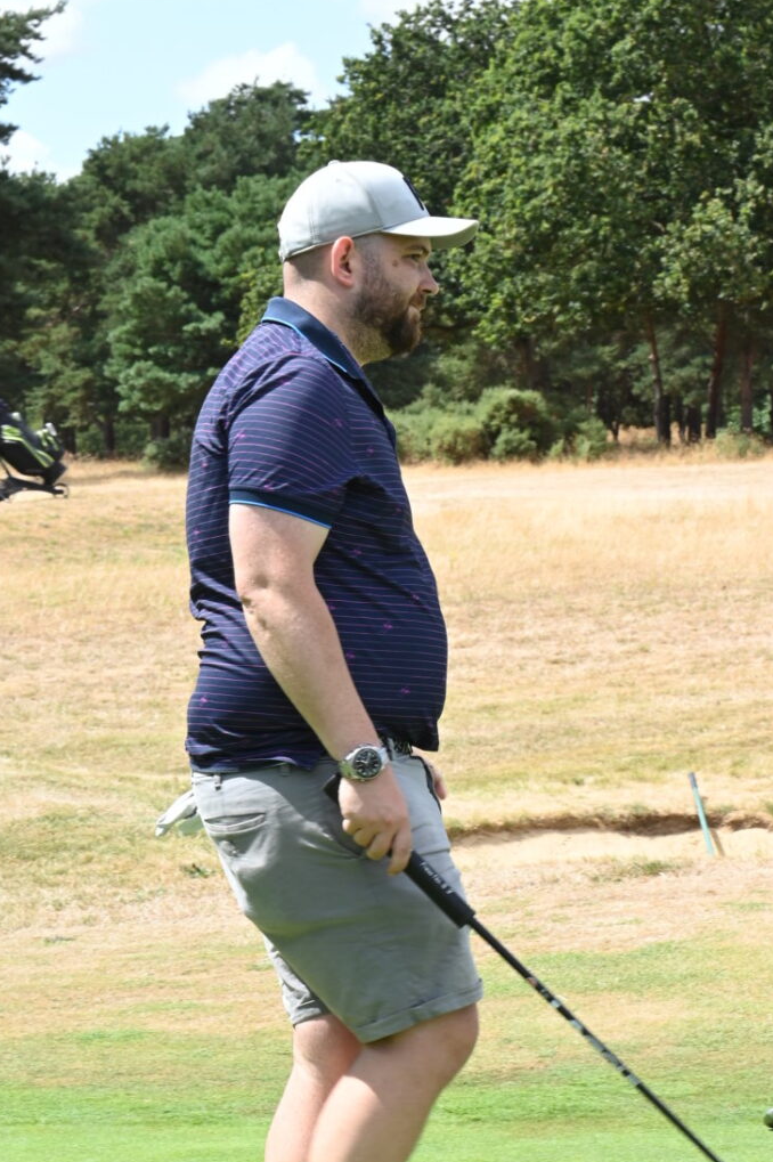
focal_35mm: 129
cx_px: 369
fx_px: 4160
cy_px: 745
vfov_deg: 15.9
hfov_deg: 10.6
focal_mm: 64
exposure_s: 1/100
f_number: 14
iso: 200
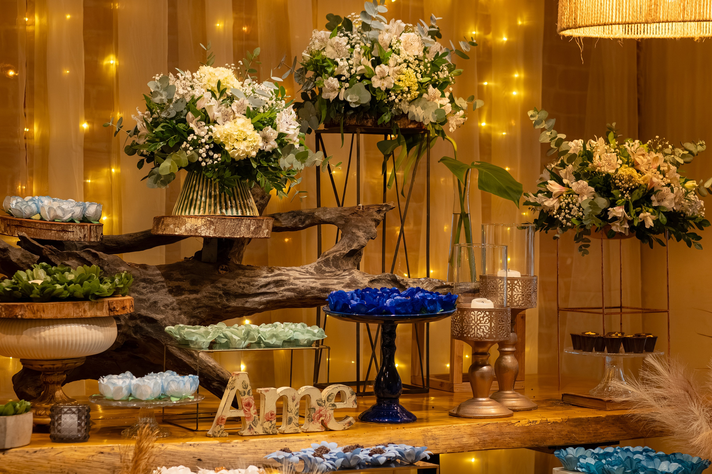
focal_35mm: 87
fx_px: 1725
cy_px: 237
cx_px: 356
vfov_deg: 15.7
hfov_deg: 23.3
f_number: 3.5
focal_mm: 56
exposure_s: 1/80
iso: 1250
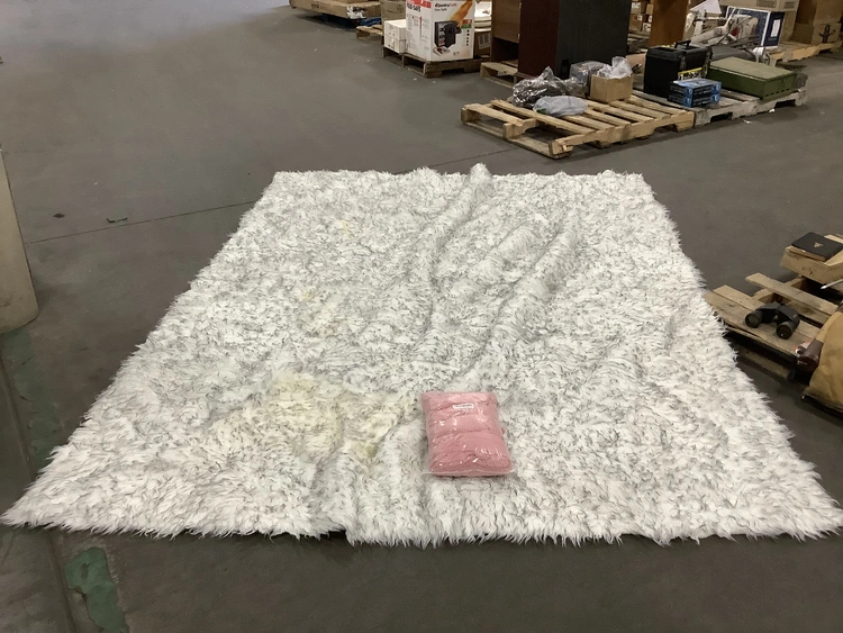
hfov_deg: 58.3
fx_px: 755
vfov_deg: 45.5
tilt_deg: -29.2
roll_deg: +0.2
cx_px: 422
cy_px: 316
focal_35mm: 31
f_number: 2.4
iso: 160
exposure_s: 1/60
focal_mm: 3.3
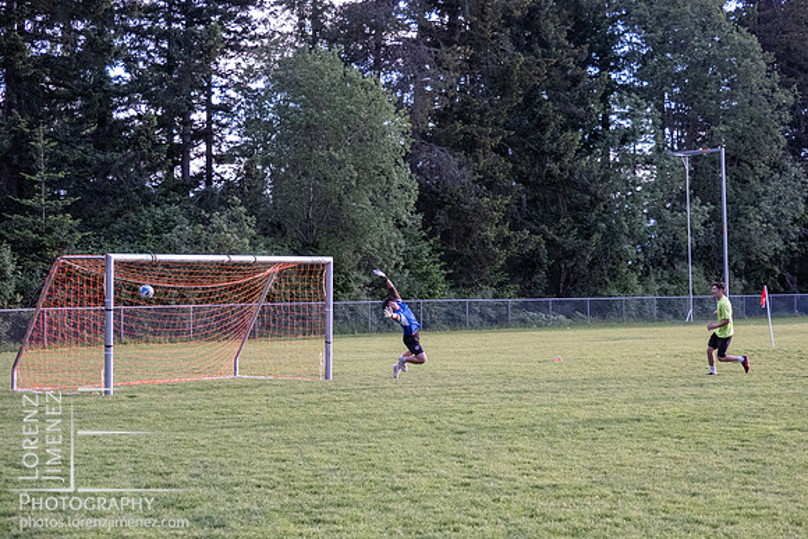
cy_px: 303
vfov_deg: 16.4
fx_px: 1868
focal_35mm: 83
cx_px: 404
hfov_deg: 24.4
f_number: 2.8
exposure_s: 1/800
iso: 2000
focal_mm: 40
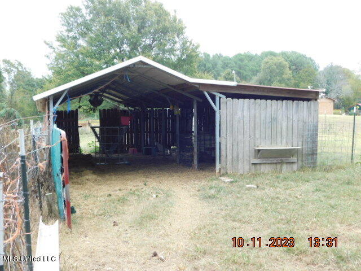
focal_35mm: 40
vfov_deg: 36.0
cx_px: 180
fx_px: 417
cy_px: 136
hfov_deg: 46.8
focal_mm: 7.1
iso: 125
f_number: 3.6
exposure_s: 1/80
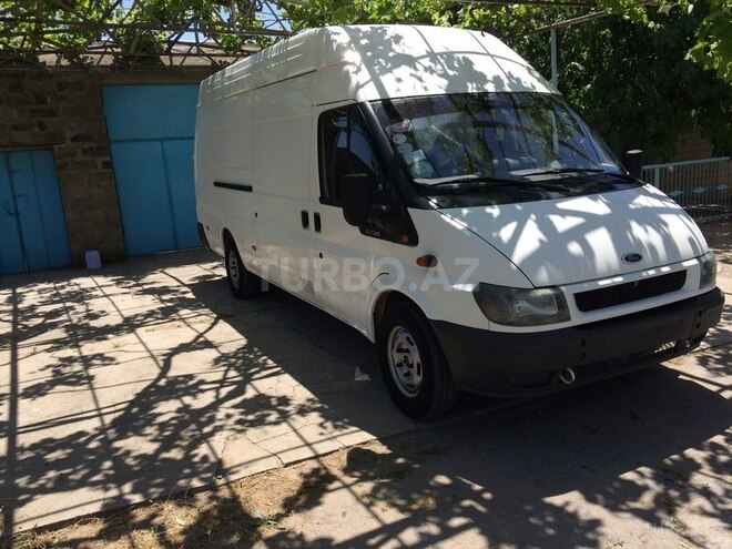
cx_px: 366
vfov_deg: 48.2
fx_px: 613
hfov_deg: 61.7
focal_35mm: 29
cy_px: 274
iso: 32
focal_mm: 4.15
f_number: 2.2
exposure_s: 1/1580
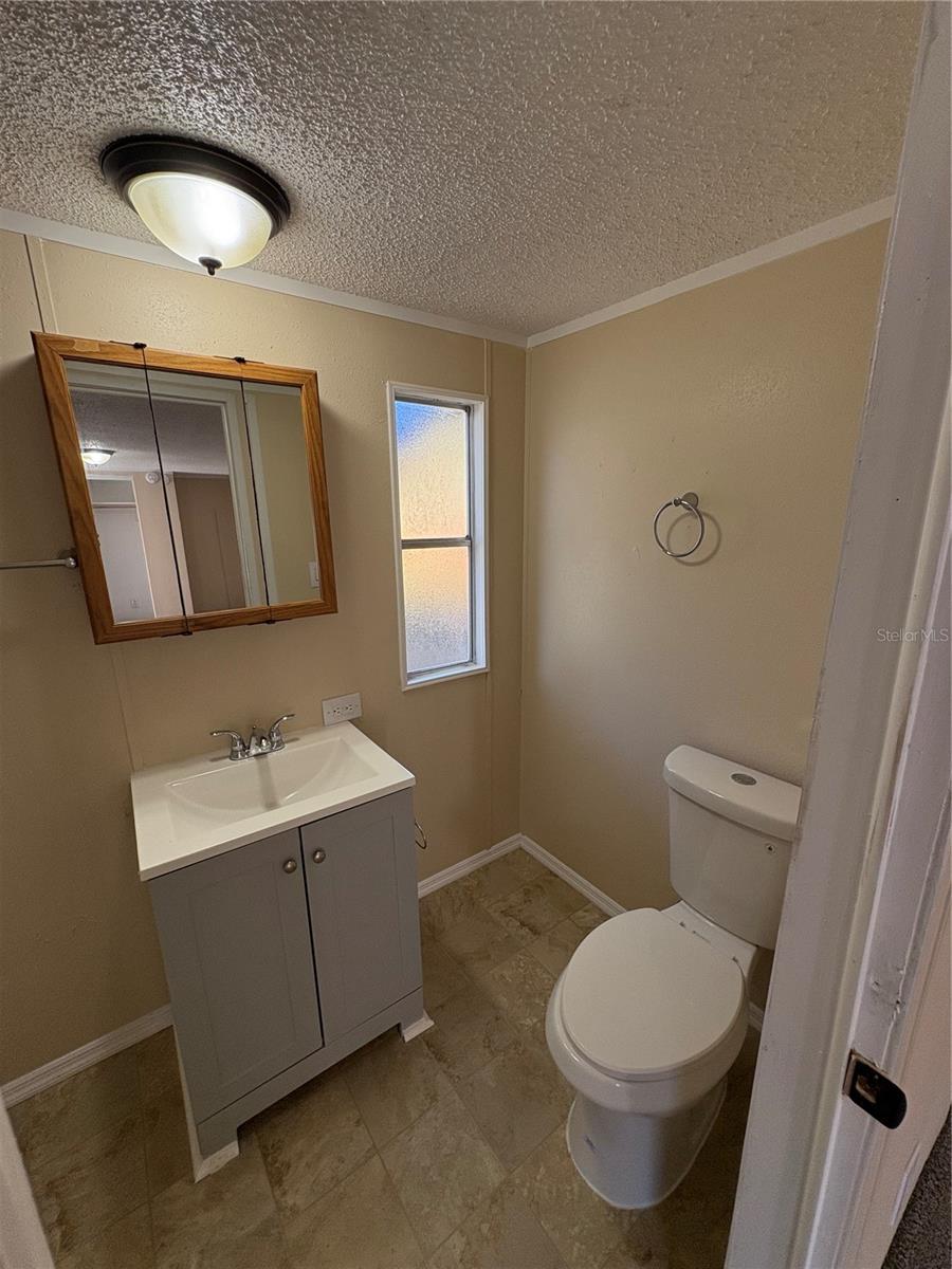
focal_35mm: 14
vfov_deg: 102.1
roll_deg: +0.6
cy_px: 634
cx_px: 476
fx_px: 513
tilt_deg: -12.2
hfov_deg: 85.7
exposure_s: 1/99
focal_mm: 2.22
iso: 125
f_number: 2.2
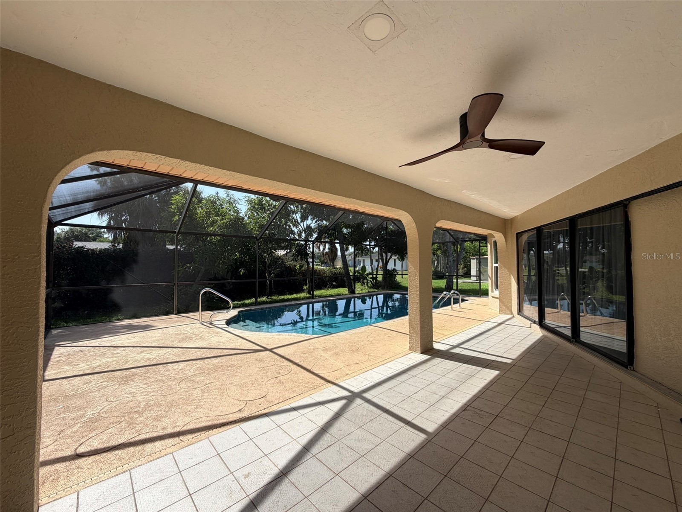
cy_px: 256
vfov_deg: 85.7
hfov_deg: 102.1
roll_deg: +0.7
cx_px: 341
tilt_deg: +1.1
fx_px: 276
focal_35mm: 14
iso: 32
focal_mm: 2.22
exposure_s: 1/770
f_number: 2.2
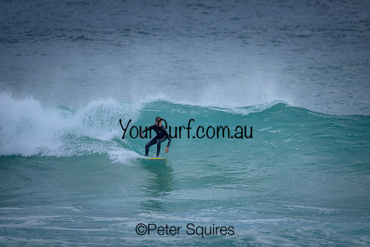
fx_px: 8224
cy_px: 124
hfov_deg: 2.6
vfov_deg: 1.7
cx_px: 185
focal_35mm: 800
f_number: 6.3
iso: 800
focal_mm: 800
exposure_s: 1/2000
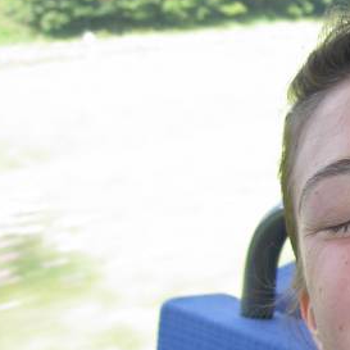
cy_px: 304
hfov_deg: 16.0
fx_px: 1155
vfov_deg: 17.0
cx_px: 501
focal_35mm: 101
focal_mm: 8
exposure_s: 1/125
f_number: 2.8
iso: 100
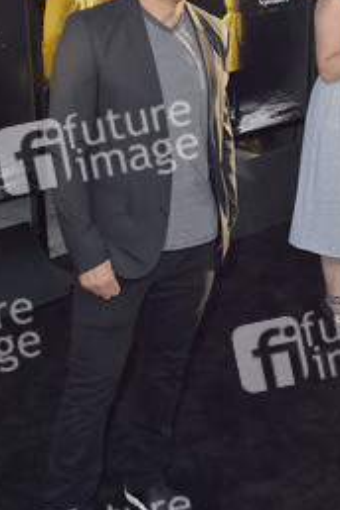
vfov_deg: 33.9
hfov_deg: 23.0
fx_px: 836
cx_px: 155
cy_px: 247
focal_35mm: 59
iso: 500
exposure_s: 1/250
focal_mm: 38
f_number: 6.3
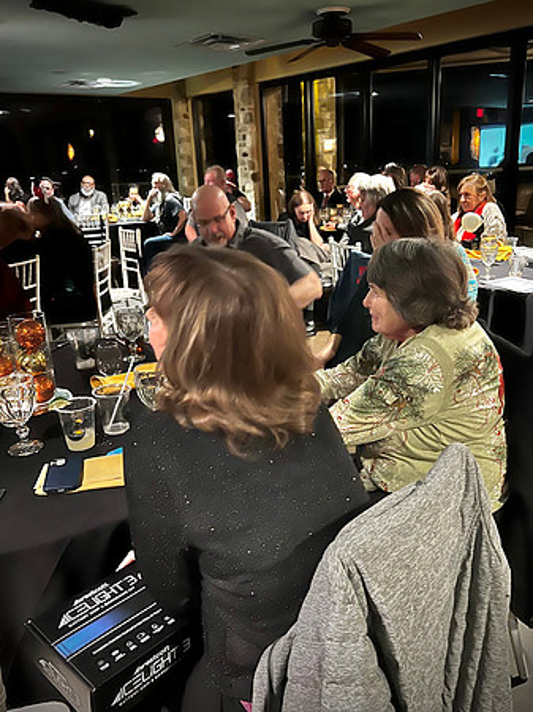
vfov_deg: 67.3
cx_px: 266
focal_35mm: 26
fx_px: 534
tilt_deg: -17.1
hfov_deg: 53.0
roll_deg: -0.8
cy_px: 356
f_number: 1.5
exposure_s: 1/20
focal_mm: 5.7
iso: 1000
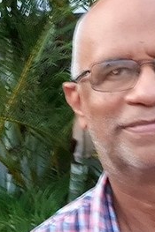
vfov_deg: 20.7
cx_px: 20
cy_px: 162
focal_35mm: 98
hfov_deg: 13.8
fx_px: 634
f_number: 1.7
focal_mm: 2.92
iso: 500
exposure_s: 1/17
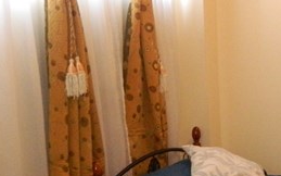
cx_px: 319
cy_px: 169
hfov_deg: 23.5
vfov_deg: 15.7
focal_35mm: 82
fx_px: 628
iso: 400
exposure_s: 1/25
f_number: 3.1
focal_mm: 4.5
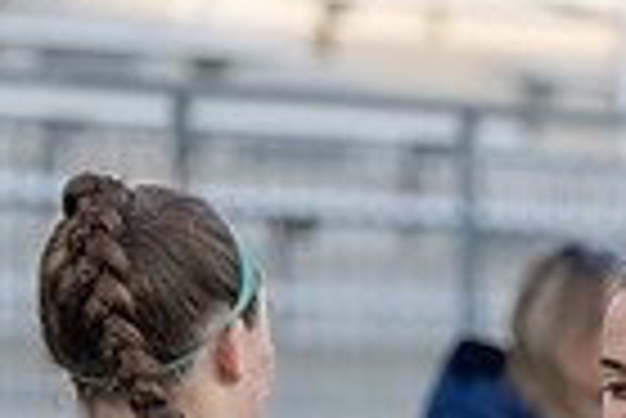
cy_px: 694
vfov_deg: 3.0
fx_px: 7850
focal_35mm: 451
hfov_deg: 4.6
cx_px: 752
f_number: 2.8
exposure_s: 1/6400
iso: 1600
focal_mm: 108
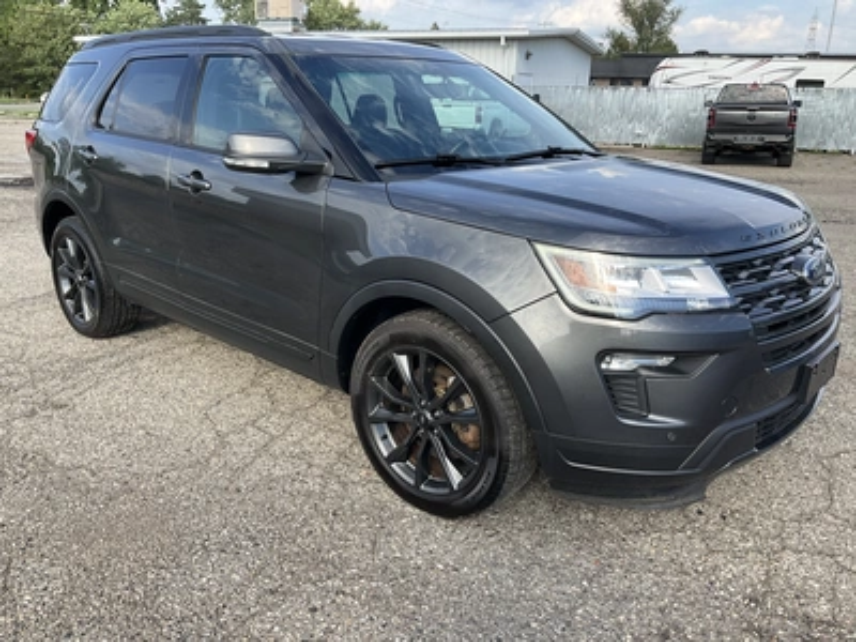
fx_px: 717
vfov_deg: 48.2
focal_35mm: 29
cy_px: 321
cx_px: 428
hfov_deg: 61.7
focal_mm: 3
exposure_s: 1/620
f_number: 1.8
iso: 25
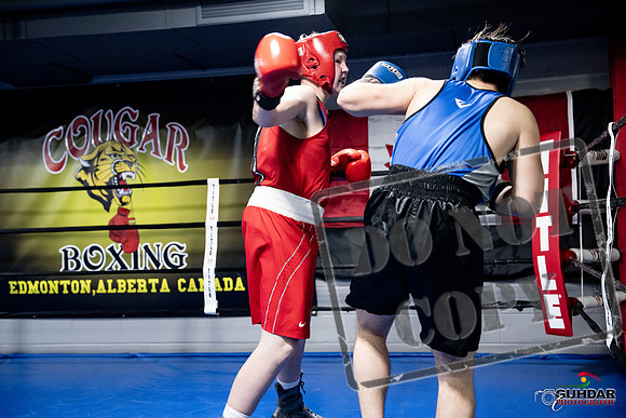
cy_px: 209
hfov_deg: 42.7
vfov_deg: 29.3
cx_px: 313
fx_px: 800
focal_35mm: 46
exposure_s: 1/1000
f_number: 2.8
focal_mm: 46
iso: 8000
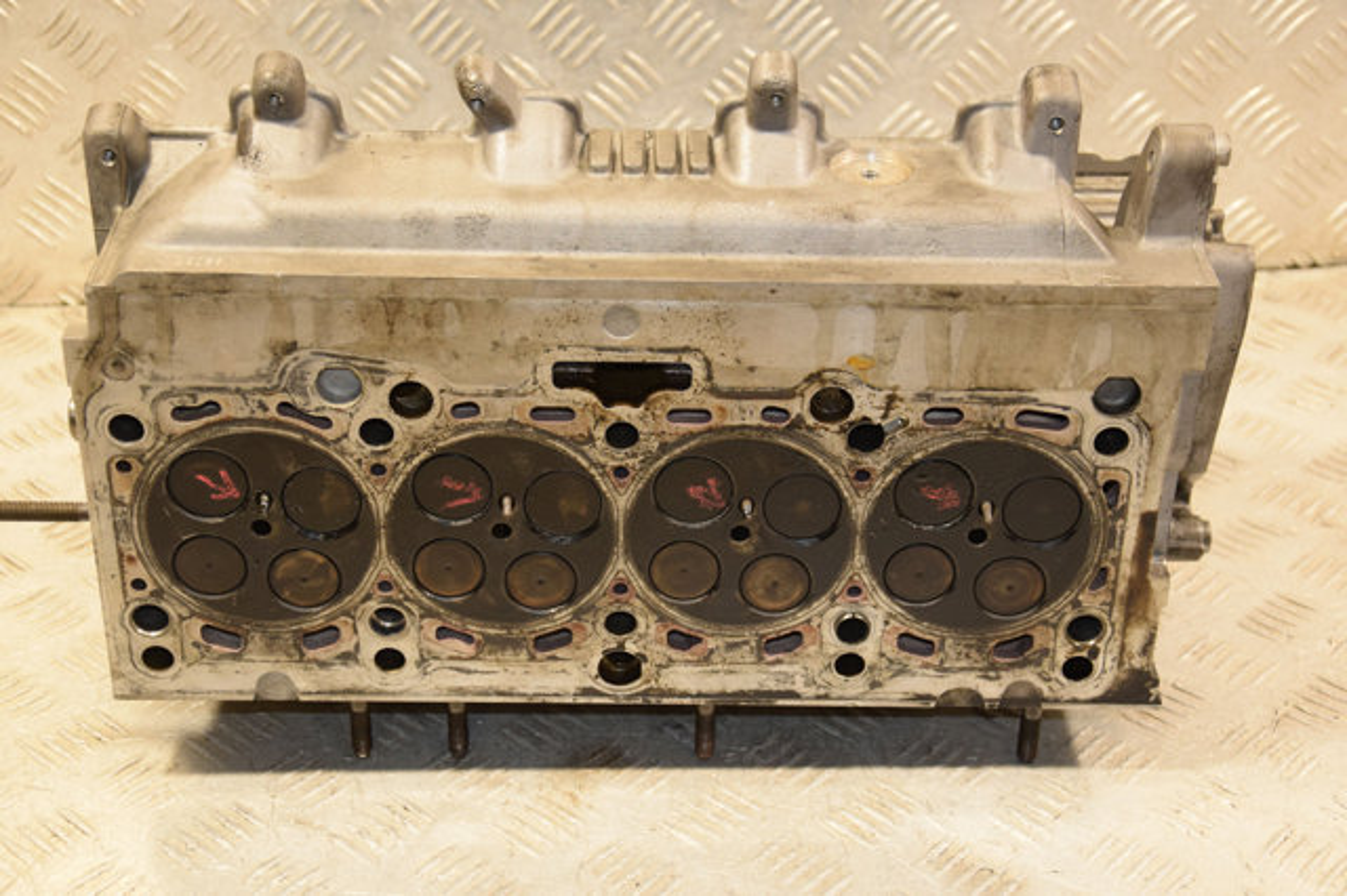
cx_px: 674
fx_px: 2244
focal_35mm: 60
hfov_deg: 33.4
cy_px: 448
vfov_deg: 22.6
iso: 800
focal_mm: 40
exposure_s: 1/125
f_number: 4.8
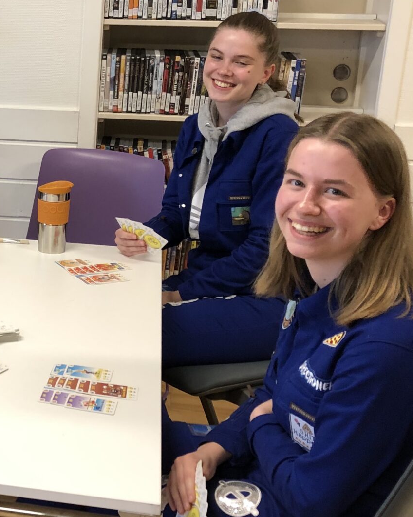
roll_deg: -0.2
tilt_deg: -19.4
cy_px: 236
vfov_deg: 28.7
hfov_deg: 21.7
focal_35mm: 66
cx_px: -67
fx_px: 1008
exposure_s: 1/19
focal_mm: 3.99
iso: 40
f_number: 1.8
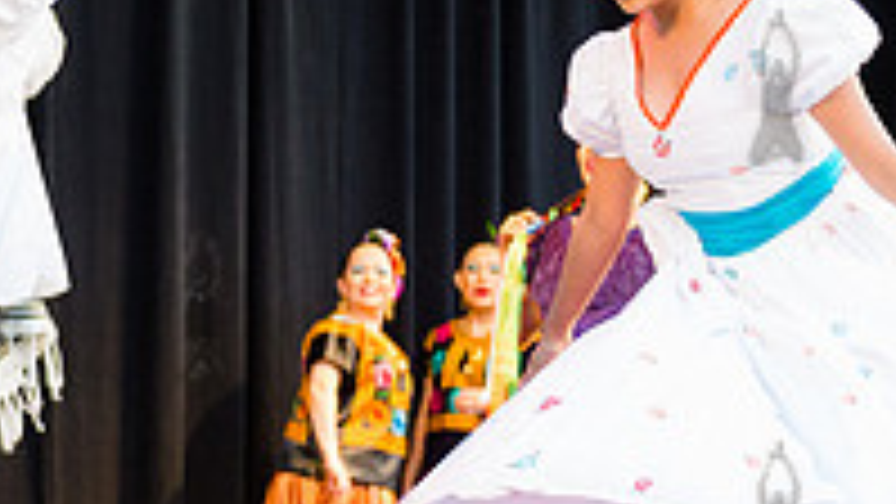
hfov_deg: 17.0
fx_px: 2970
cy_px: 236
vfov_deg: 9.7
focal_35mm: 125
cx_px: 697
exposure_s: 1/400
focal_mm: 35
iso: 1000
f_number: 2.8
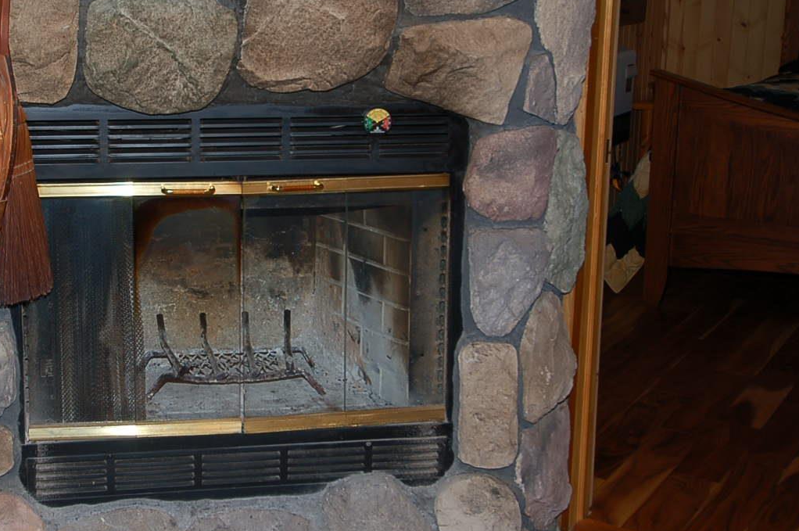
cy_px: 191
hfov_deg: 36.9
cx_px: 229
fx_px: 1175
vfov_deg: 25.4
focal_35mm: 53
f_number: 4
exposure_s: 1/60
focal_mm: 24
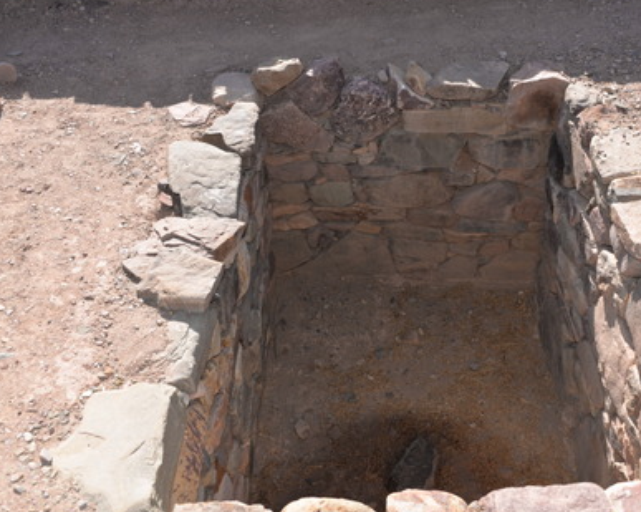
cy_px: 265
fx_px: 645
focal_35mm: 34
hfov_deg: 52.2
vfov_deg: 43.3
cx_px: 409
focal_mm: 28
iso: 100
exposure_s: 1/200
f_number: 6.3
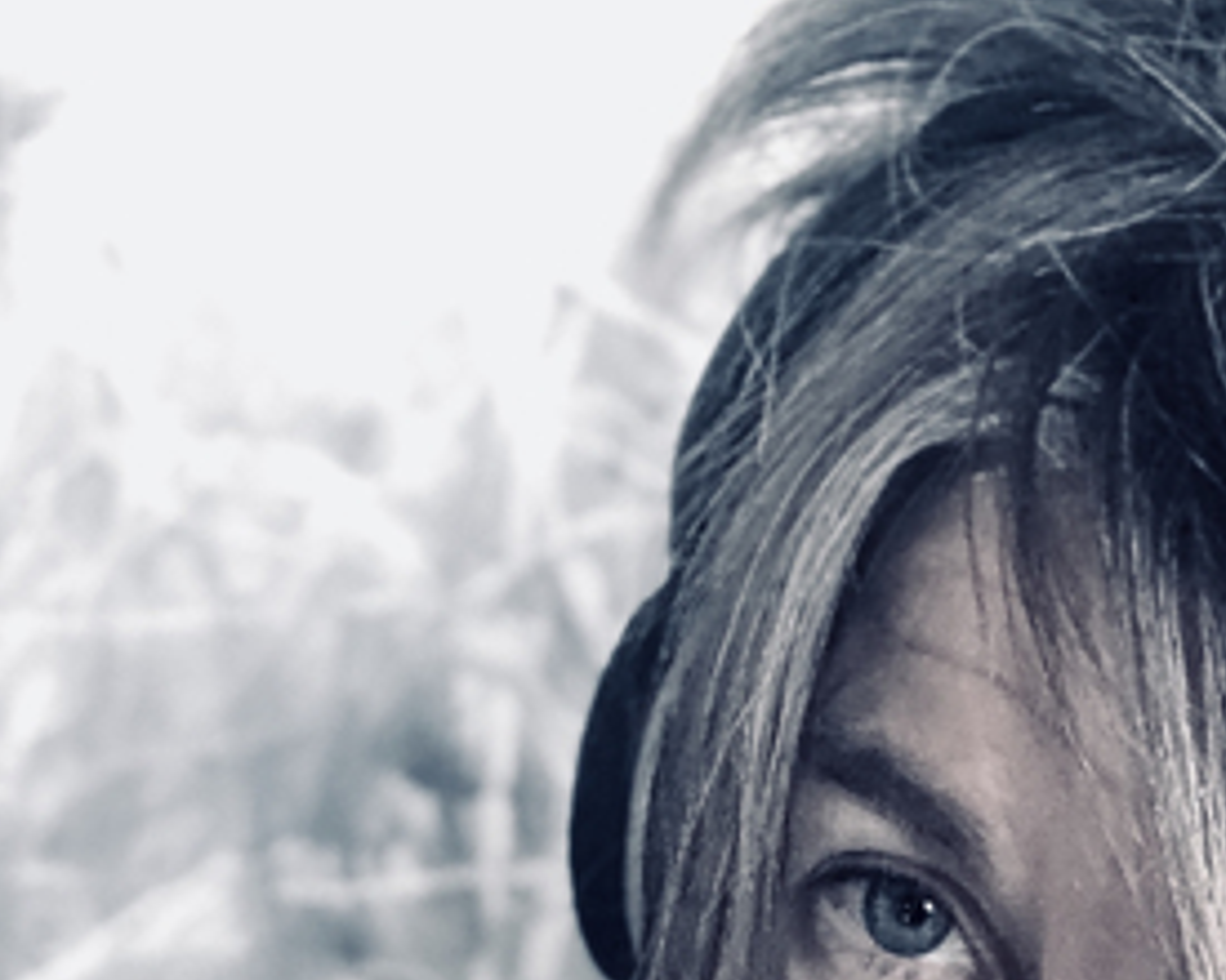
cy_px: 1160
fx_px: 3302
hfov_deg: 20.6
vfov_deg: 16.2
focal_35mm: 91
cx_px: 1097
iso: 200
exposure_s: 1/30
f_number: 2.2
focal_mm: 2.87
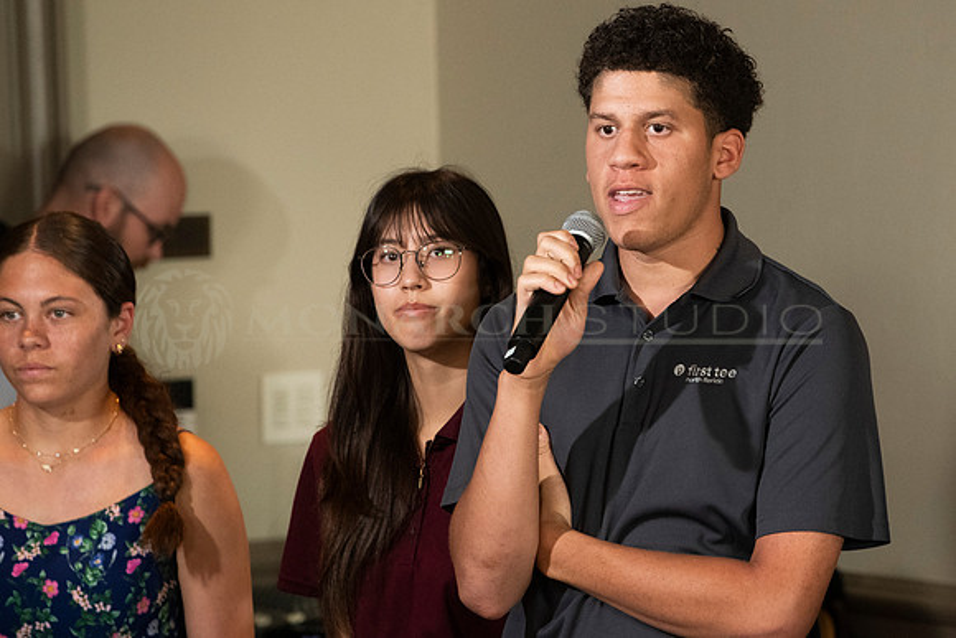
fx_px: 6562
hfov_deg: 8.3
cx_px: 590
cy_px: 303
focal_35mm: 247
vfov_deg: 5.6
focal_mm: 200
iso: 5000
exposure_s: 1/125
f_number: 6.3
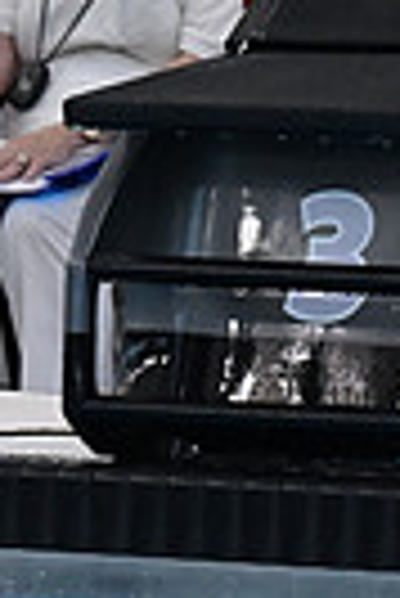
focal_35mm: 681
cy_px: -250
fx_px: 11320
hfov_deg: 2.0
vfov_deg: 3.0
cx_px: -831
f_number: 2.8
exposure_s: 1/1000
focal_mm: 104
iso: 1000
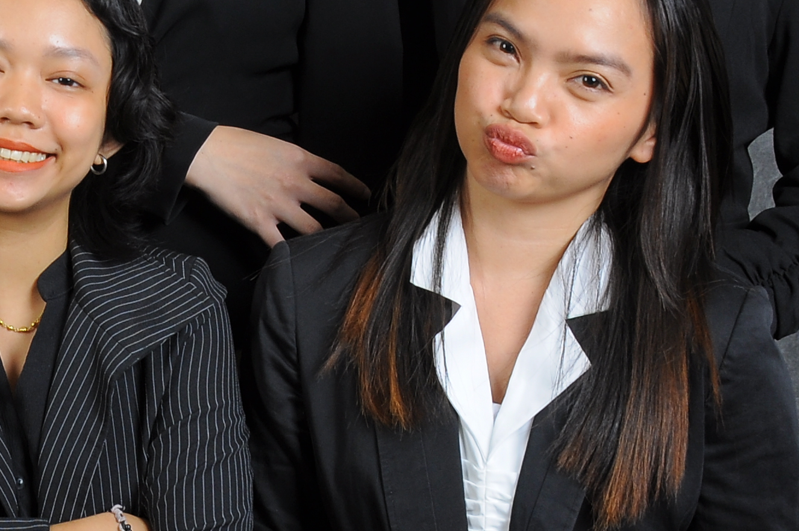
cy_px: 129
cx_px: 2
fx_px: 2150
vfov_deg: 14.0
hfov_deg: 20.4
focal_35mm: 97
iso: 200
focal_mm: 20
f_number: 7.1
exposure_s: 1/125
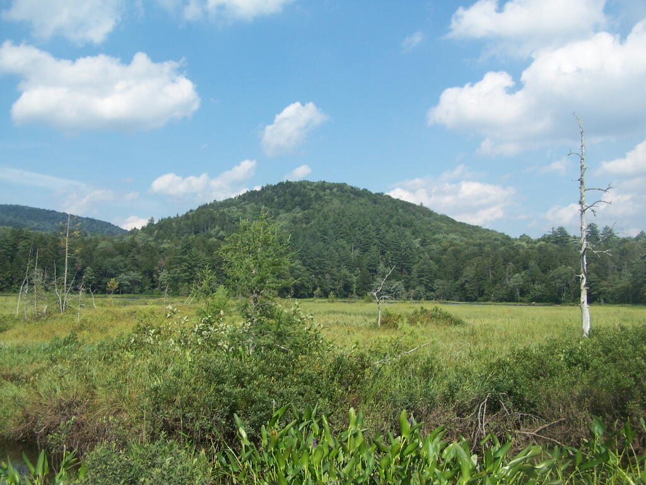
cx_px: 323
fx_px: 709
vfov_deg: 37.7
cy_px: 242
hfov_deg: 49.0
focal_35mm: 38
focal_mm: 6.3
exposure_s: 1/800
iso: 80
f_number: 4
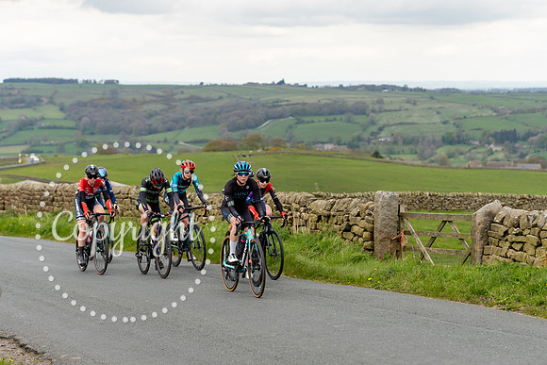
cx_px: 309
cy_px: 186
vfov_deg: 13.6
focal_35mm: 101
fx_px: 1530
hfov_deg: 20.3
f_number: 3.5
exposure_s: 1/640
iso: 200
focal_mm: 89
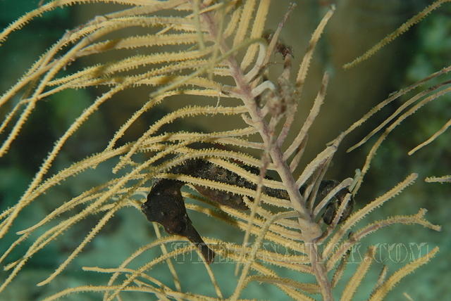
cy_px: 150
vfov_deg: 13.1
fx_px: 1317
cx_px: 226
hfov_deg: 19.4
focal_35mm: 105
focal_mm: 70
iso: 100
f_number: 8
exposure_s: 1/250
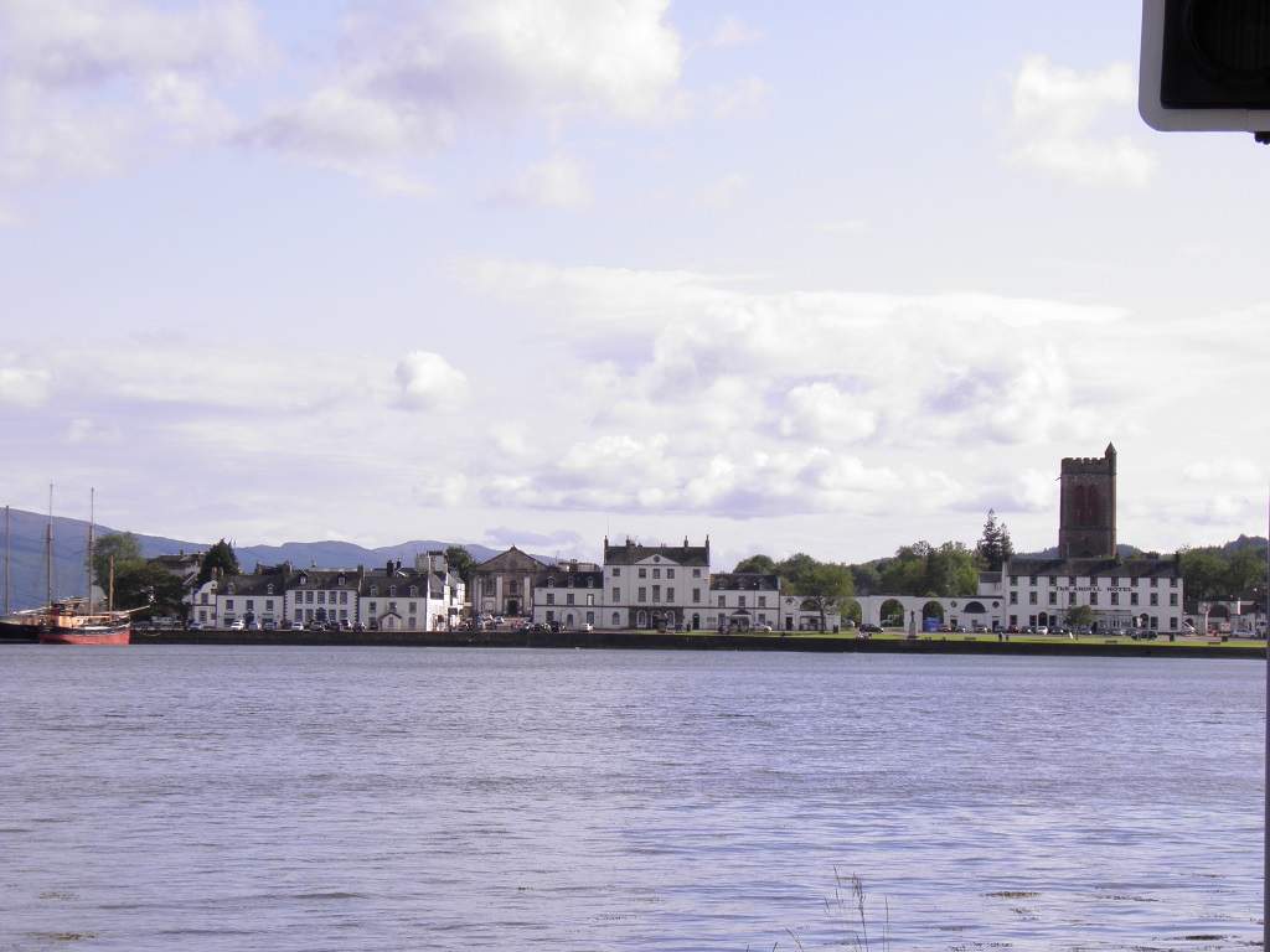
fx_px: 3669
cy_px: 476
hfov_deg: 19.6
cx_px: 635
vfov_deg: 14.8
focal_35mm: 100
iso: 50
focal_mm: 17.1
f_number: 5.6
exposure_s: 1/250
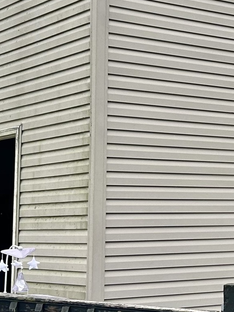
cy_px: 137
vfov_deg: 18.9
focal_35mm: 104
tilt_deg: +6.5
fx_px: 937
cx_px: 342
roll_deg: +0.8
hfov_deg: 13.5
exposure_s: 1/1266
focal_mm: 5.7
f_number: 1.5
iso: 50
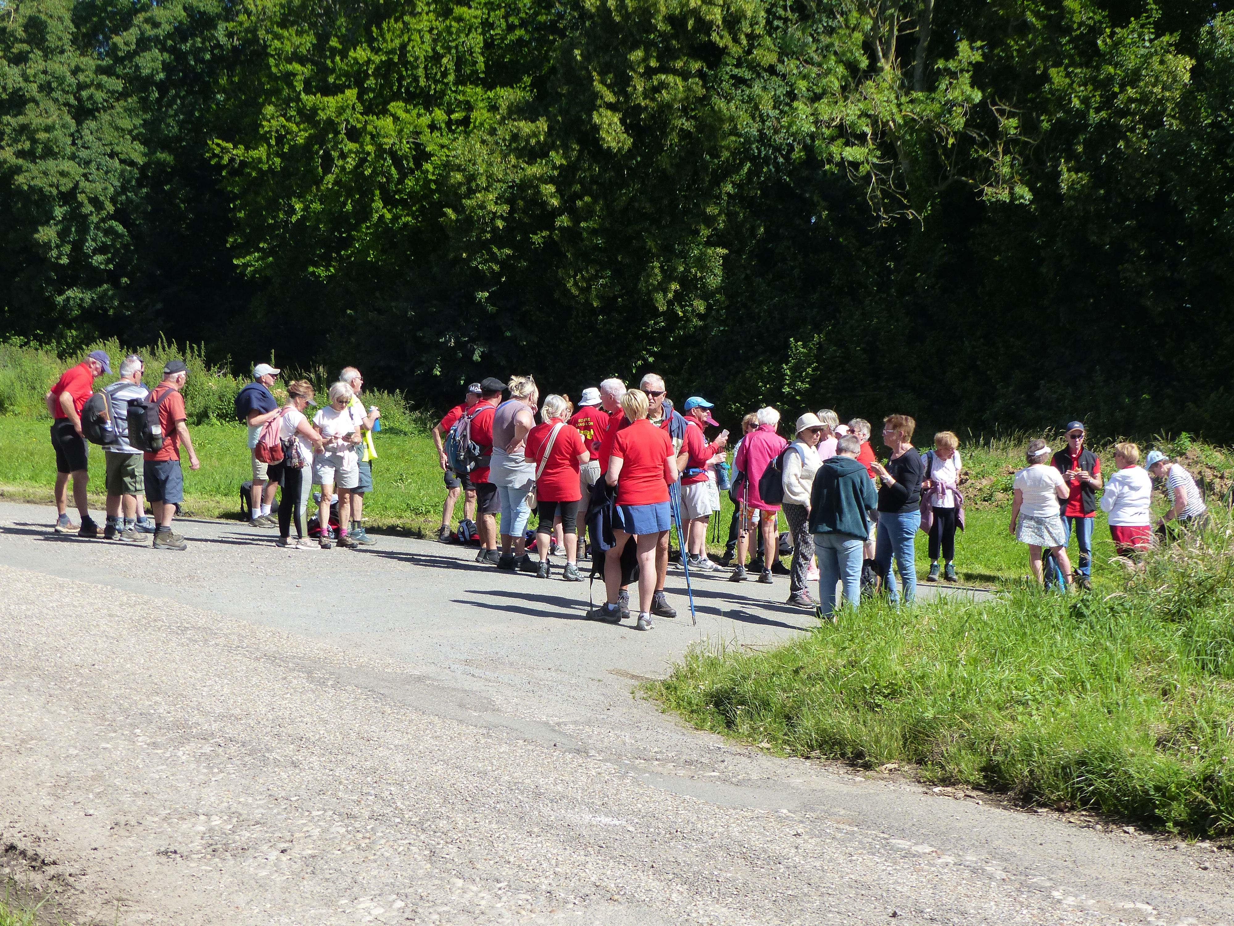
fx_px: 2103
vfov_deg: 24.8
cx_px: 617
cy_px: 463
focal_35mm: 59
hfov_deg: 32.7
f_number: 4
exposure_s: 1/640
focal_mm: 10.5
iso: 160
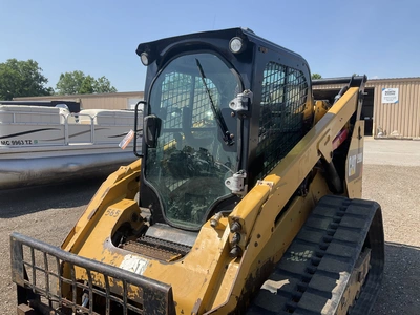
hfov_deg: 61.7
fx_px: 352
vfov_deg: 48.2
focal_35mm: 29
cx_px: 210
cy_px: 158
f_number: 1.8
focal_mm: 3
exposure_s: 1/1342
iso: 25
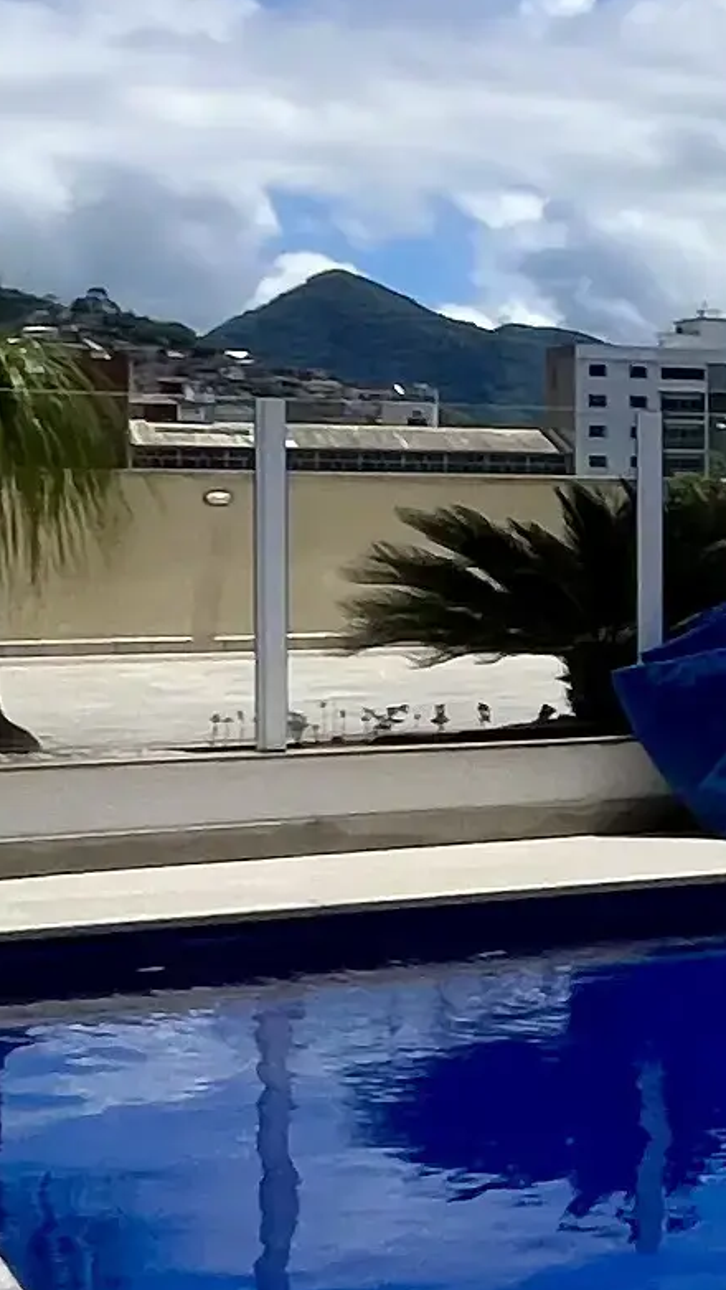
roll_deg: -0.3
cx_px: 2360
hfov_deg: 10.2
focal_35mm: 73
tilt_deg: -0.8
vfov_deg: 28.9
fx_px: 2498
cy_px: 559
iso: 32
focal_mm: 1.57
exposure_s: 1/2660
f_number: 1.8
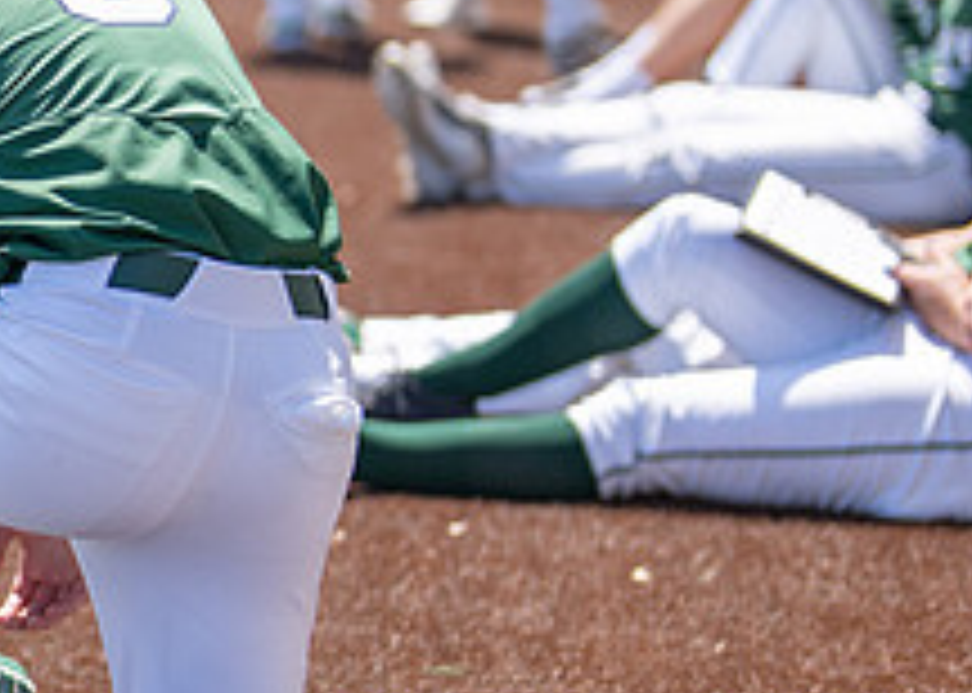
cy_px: 287
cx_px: -316
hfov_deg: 10.6
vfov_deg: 7.7
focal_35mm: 186
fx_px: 5131
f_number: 1.3
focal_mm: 50
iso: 100
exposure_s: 1/6400
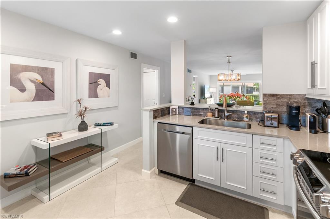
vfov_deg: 77.1
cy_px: 110
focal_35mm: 15
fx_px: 137
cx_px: 165
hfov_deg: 100.5
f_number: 5.6
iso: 200
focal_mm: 10
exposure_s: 1/13
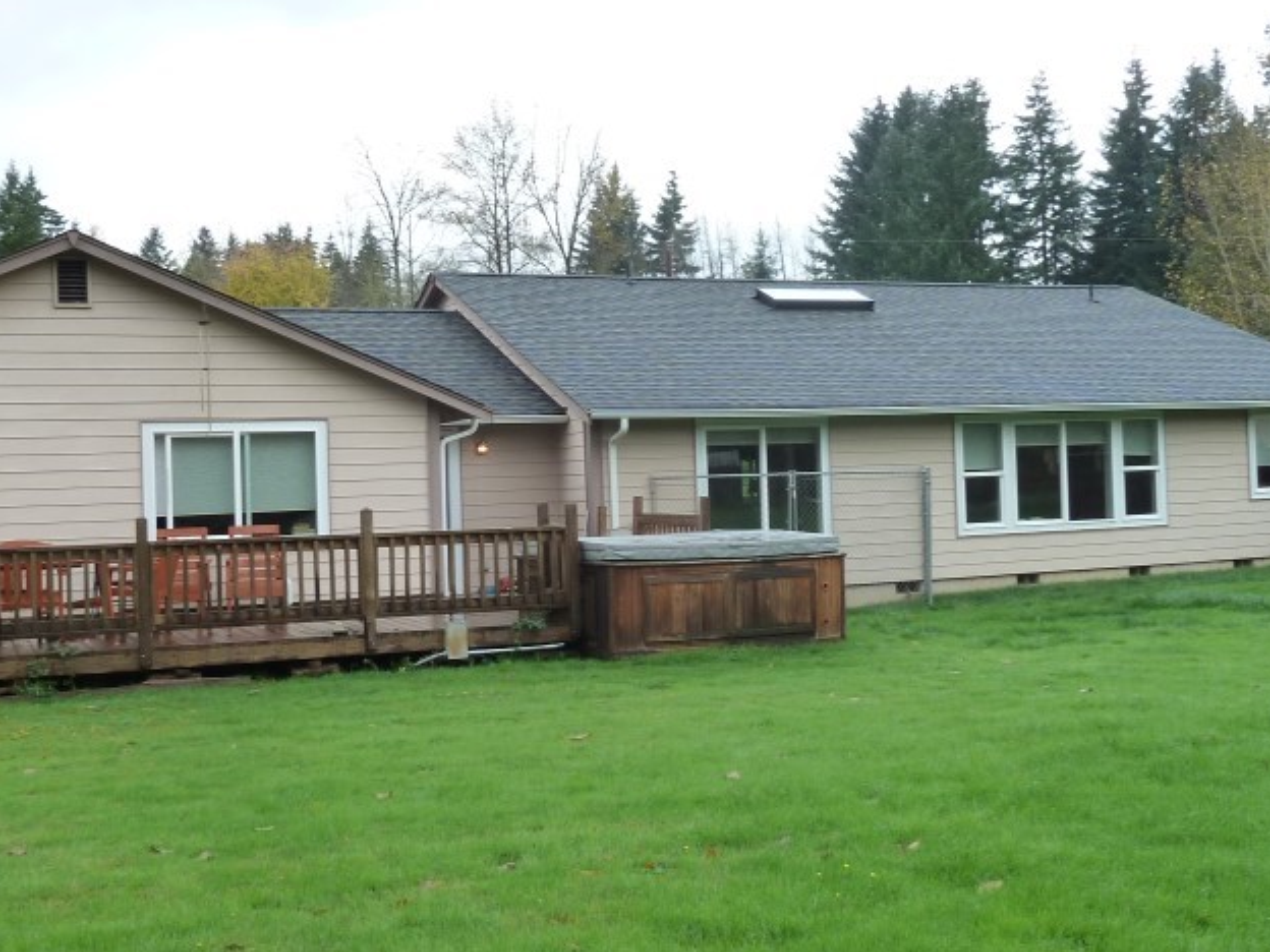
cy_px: 466
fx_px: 1504
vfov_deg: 35.1
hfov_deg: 45.7
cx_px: 547
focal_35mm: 41
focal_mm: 4.1
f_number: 3.5
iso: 125
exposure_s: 1/125
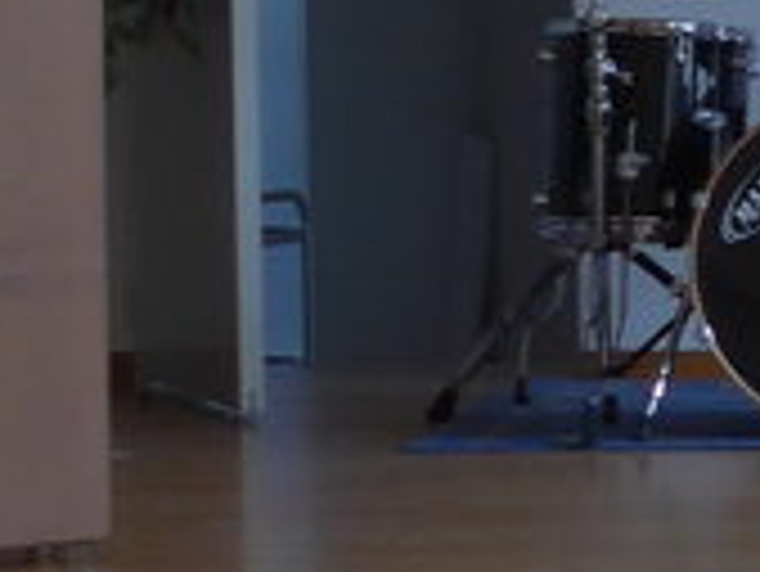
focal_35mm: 206
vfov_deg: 7.2
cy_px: 252
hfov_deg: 8.9
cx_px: 1646
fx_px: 4526
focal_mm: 6
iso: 200
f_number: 2
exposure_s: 1/60
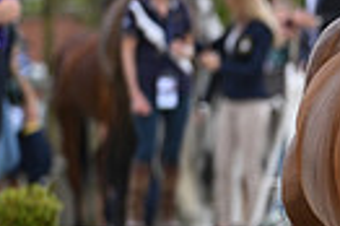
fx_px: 12517
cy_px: 162
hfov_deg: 1.6
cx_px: 693
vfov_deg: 1.0
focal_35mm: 1327
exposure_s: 1/1600
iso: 560
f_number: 5.6
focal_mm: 300
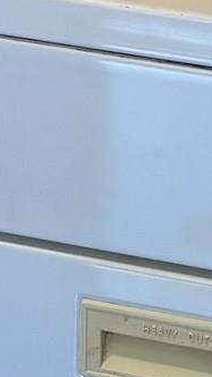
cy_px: -551
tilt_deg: -8.0
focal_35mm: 177
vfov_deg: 10.4
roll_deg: +0.9
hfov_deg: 6.7
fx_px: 1771
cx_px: -121
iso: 125
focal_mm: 6.76
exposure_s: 1/60
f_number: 1.78
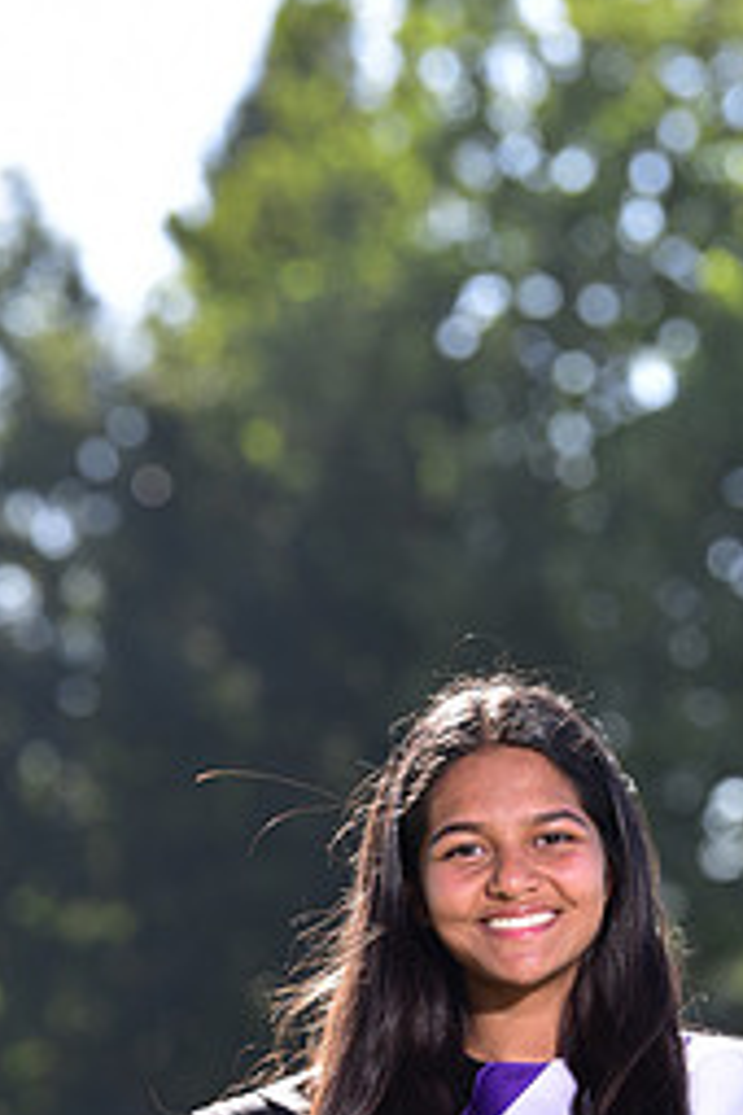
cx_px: 527
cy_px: 1185
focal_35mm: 319
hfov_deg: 4.3
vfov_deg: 6.4
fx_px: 9875
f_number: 4.5
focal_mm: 140
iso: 100
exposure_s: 1/250
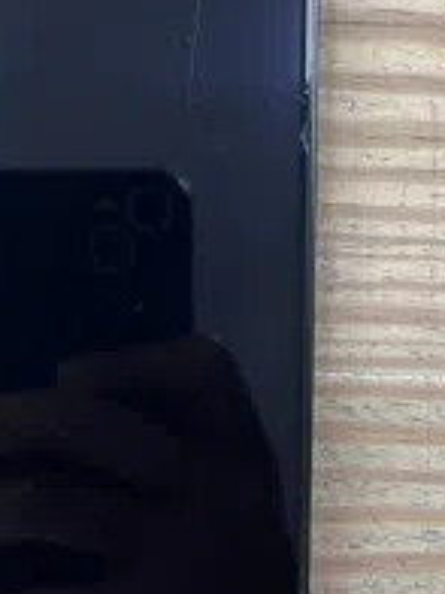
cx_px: 64
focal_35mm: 53
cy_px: 242
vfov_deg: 36.1
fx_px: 908
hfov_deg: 26.8
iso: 320
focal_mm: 5.1
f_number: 1.6
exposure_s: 1/50
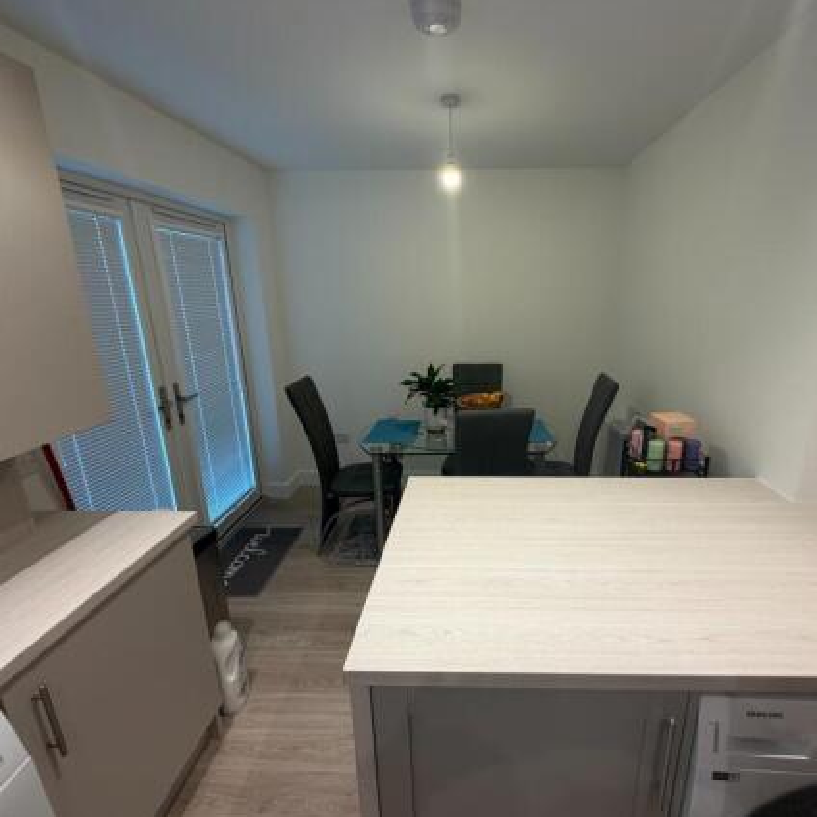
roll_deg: -0.5
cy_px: 415
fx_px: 454
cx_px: 469
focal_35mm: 17
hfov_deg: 83.4
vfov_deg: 84.0
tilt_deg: -15.6
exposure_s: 1/100
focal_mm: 2.22
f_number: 2.2
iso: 160
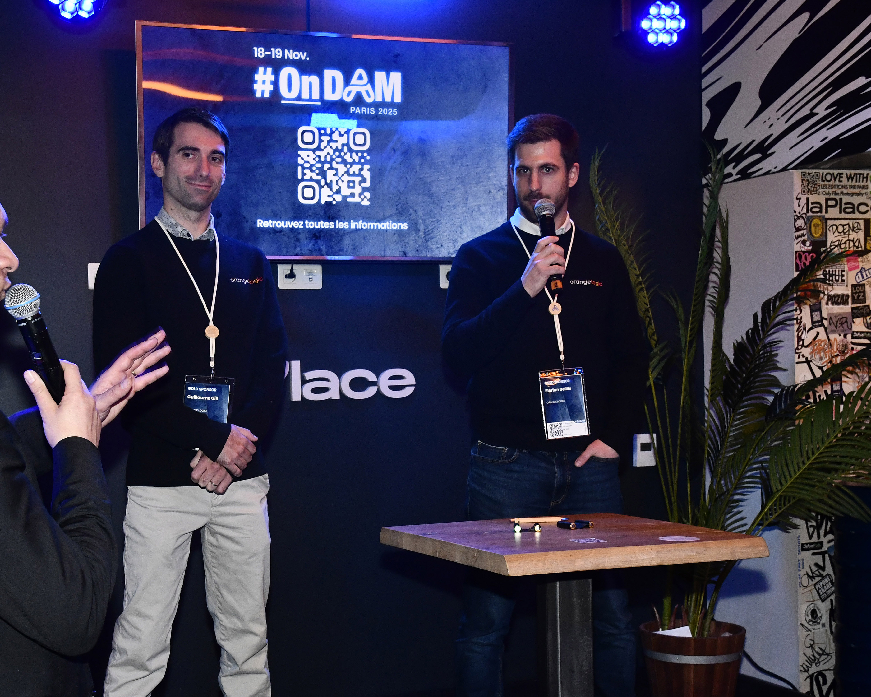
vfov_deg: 32.4
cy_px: 346
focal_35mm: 47
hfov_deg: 39.7
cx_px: 352
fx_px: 1201
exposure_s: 1/125
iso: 1600
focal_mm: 27
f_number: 5.6
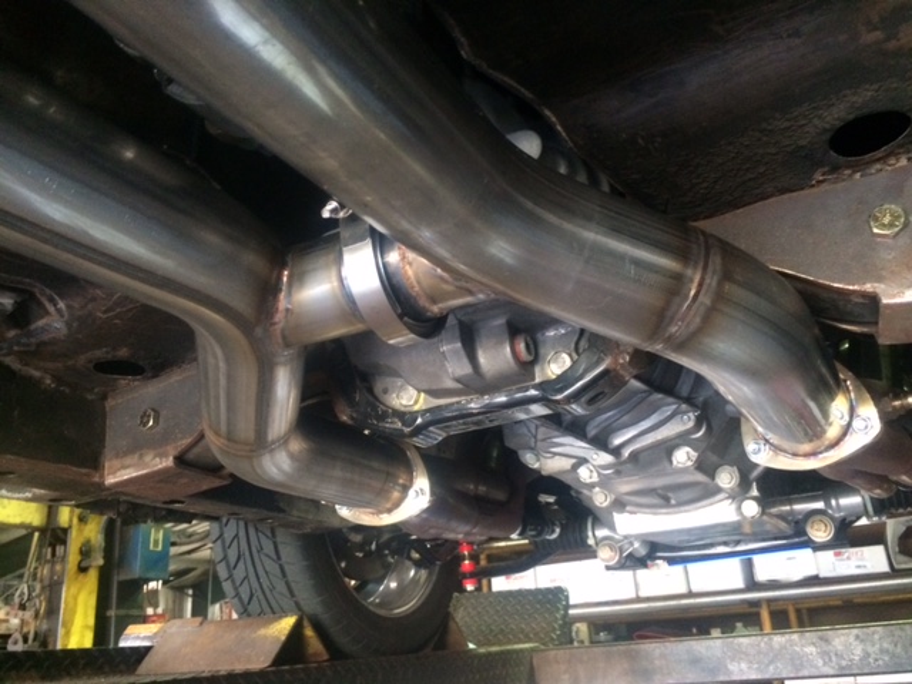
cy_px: 342
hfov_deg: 61.7
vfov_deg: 48.2
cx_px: 456
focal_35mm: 29
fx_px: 764
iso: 320
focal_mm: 4.15
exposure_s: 1/30
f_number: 2.2
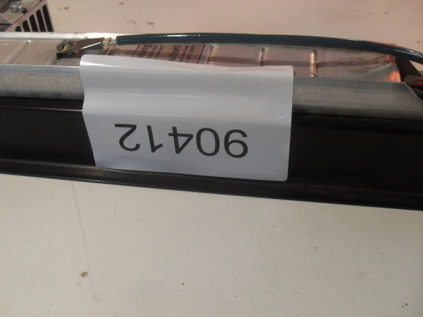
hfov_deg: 50.1
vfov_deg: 38.7
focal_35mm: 37
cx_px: 212
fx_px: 452
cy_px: 158
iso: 200
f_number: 2.8
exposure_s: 1/10
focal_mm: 6.3
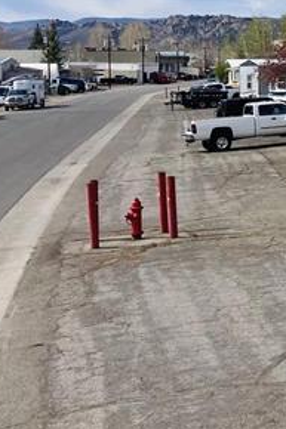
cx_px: 594
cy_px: 58
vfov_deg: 19.5
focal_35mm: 103
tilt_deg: -0.1
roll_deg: +0.3
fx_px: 1229
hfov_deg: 11.7
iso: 25
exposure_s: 1/3205
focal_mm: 3.99
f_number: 1.8
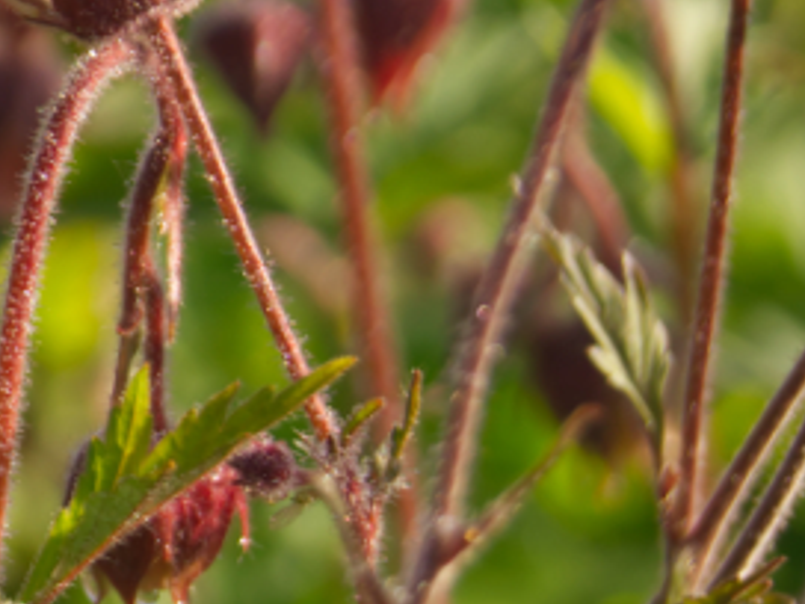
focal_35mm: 318
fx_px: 7395
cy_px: 12
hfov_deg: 6.1
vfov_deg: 4.7
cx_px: -835
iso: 100
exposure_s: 1/200
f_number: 5.6
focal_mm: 50
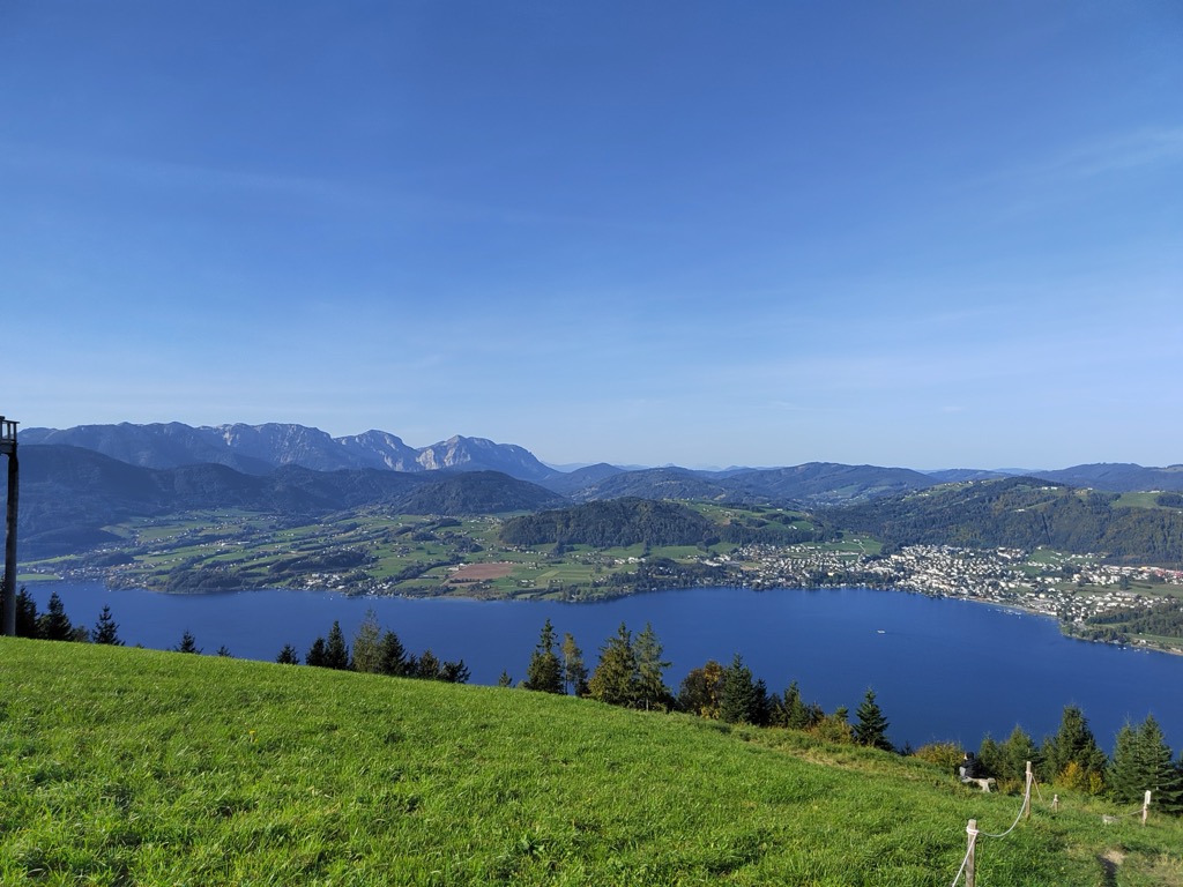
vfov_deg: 58.9
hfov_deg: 73.9
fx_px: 786
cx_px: 592
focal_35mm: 23
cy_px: 444
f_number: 1.9
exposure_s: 1/2000
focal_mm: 5.52
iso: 303
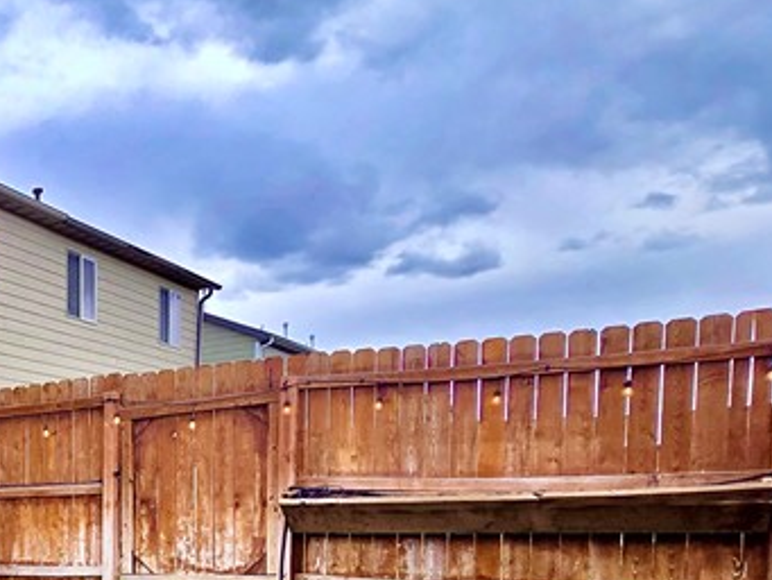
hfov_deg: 33.7
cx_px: -247
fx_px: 870
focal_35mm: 39
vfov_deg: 33.1
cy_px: 609
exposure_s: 1/765
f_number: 2.2
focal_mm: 2.2
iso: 50
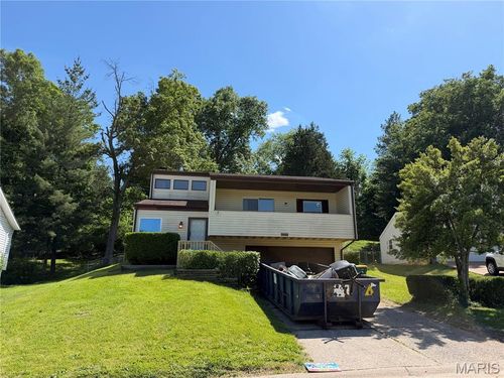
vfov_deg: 56.8
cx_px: 252
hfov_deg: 71.6
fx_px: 349
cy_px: 189
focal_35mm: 24
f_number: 1.78
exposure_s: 1/3425
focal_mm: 6.76
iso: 80
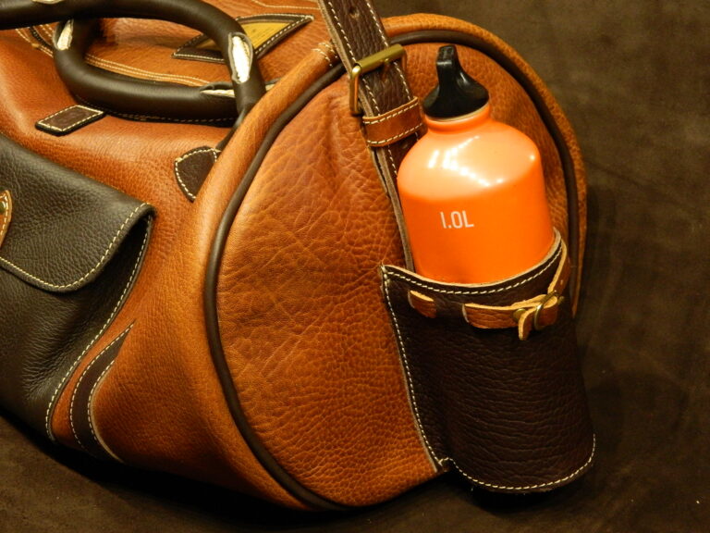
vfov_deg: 21.0
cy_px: 266
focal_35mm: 70
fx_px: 1436
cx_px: 355
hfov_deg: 27.8
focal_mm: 12.6
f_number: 4
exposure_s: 1/25
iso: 400
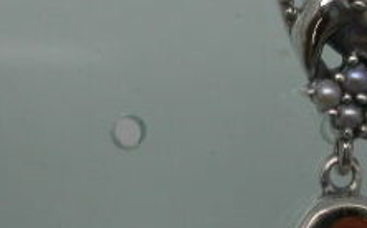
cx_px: 121
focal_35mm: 244
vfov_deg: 5.4
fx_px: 2437
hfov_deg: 8.6
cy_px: 106
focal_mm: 17.7
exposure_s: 1/46.7
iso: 100
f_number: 7.4
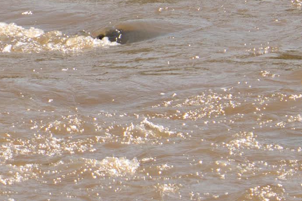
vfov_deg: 0.6
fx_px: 19347
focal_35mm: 2307
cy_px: 46
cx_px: -621
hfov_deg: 0.9
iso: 320
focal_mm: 326
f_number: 6.3
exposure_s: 1/1600
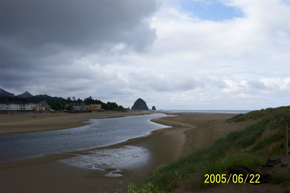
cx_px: 145
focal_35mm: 38
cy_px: 96
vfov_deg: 35.1
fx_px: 306
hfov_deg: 50.7
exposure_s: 1/500
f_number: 4.8
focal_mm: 8
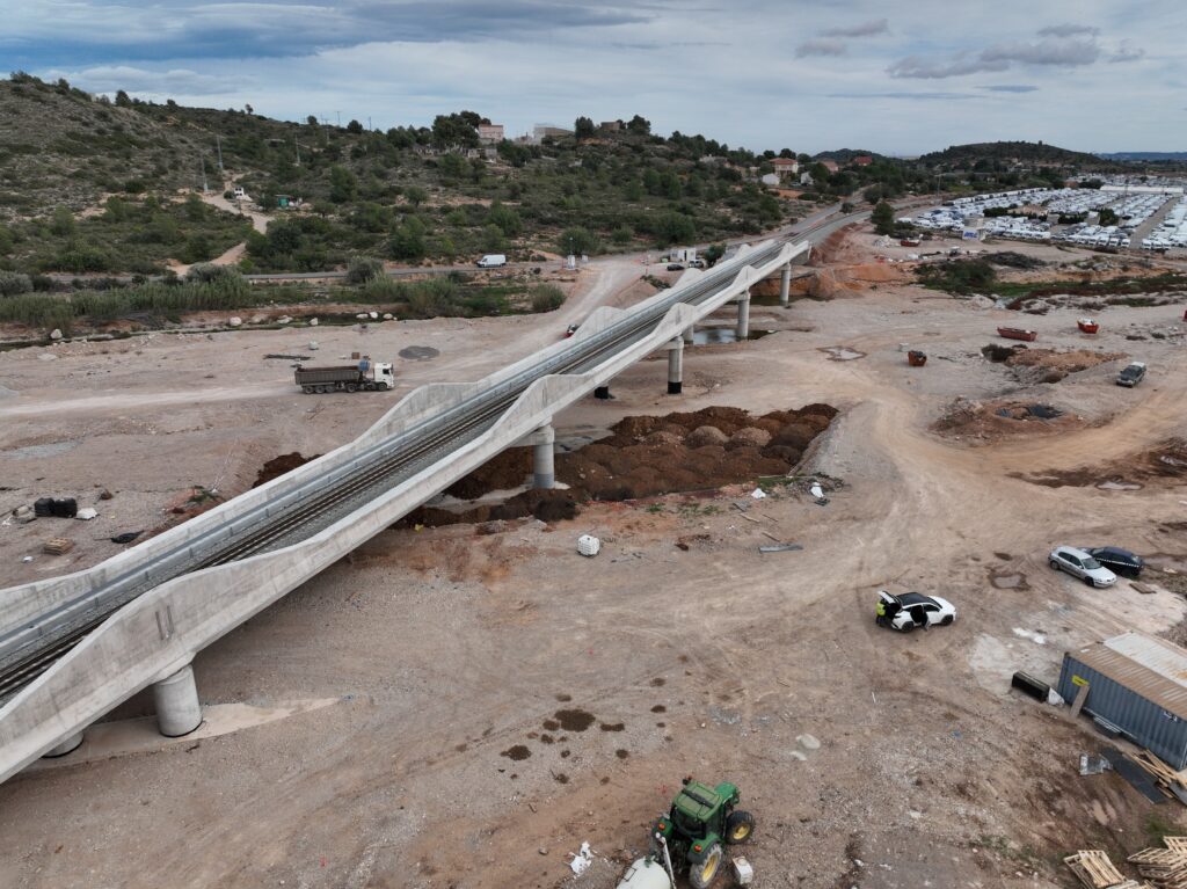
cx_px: 594
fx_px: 823
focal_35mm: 24
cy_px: 444
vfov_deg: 56.8
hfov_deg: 71.6
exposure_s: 1/1500
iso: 110
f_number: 2.8
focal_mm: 12.29
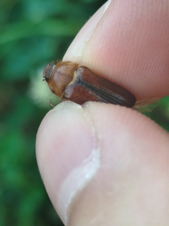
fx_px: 202
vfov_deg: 58.4
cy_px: 113
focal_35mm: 31
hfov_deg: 45.4
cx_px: 84
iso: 100
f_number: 1.7
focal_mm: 5.31
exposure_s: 1/100
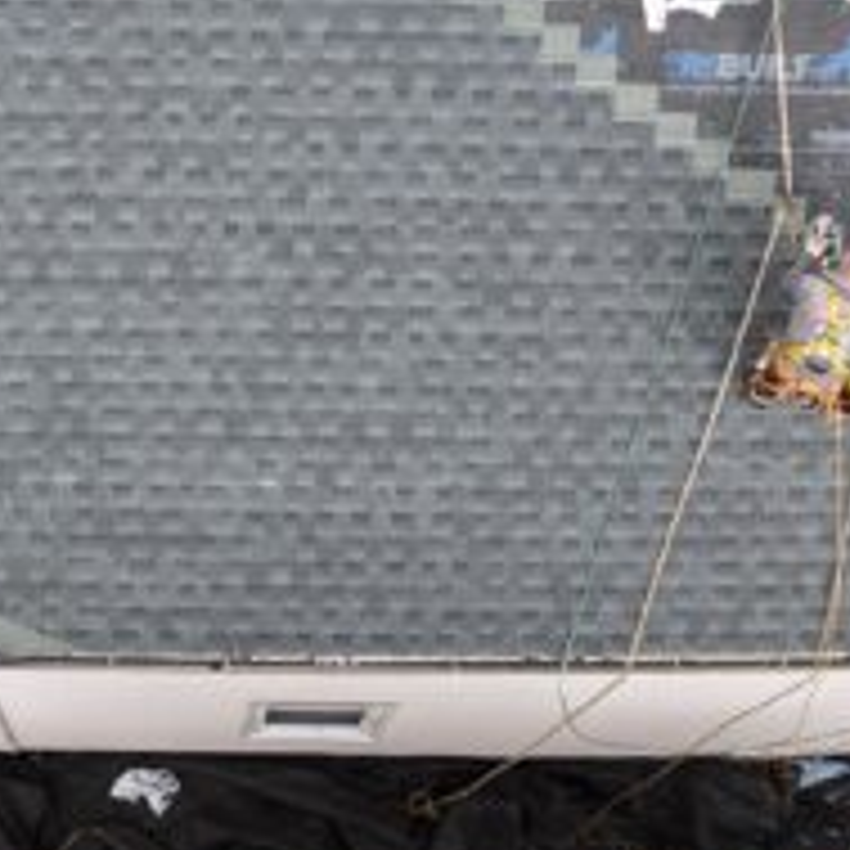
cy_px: 54
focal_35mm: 86
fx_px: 2389
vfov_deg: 19.7
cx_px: 216
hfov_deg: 20.0
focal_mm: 6.48
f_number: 1.8
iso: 150
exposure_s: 1/350
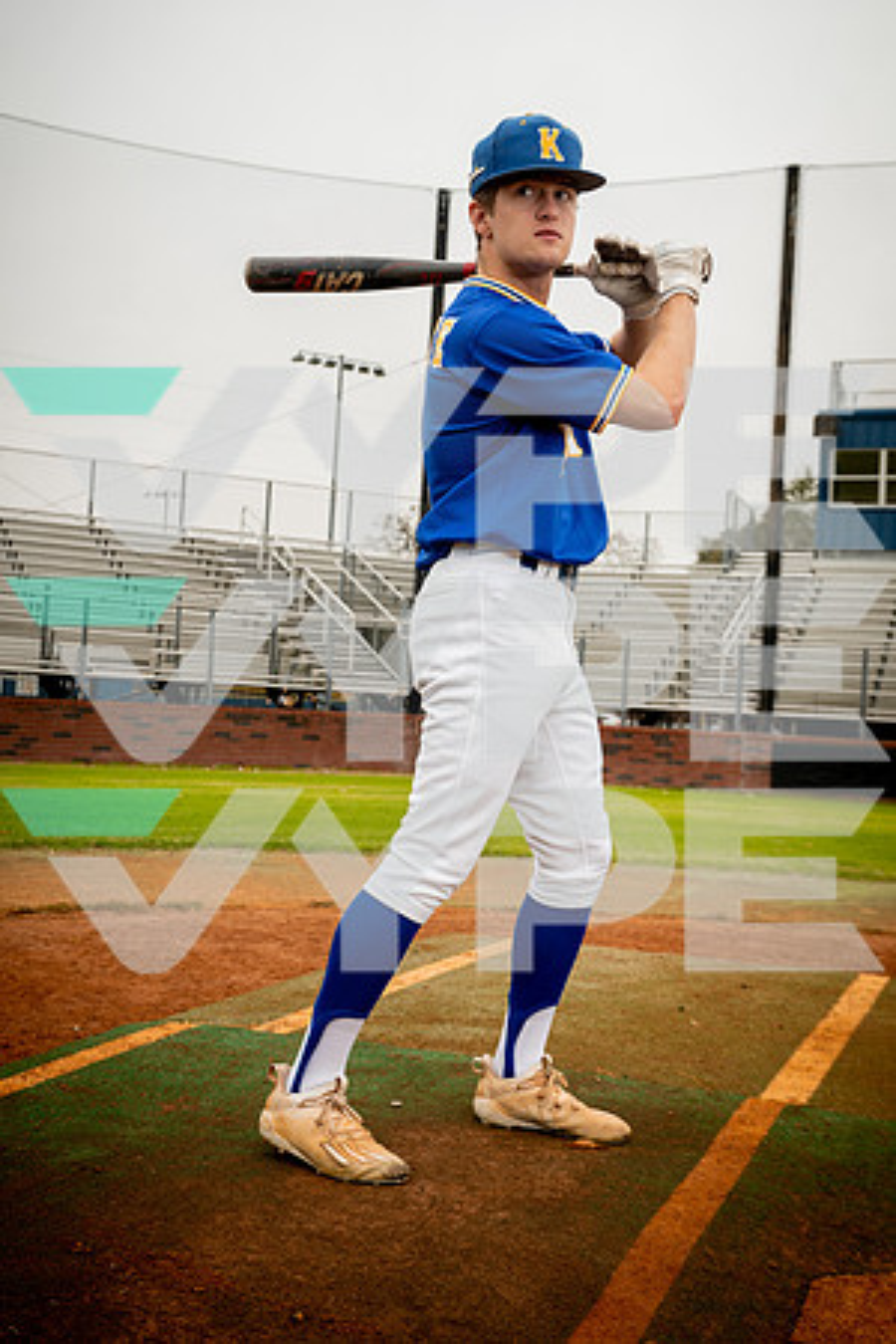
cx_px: 448
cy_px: 672
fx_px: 1493
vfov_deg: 48.5
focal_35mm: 40
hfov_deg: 33.4
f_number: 5.6
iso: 200
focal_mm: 40
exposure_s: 1/250
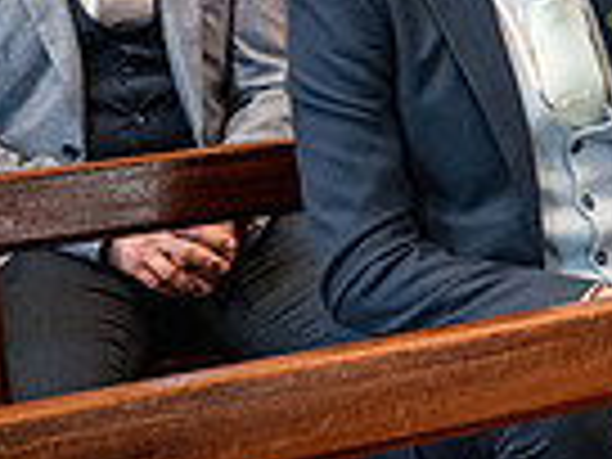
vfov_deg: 10.3
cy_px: 61
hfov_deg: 12.5
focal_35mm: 144
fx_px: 2546
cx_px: 1116
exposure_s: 1/250
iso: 8000
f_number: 2.8
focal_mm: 35
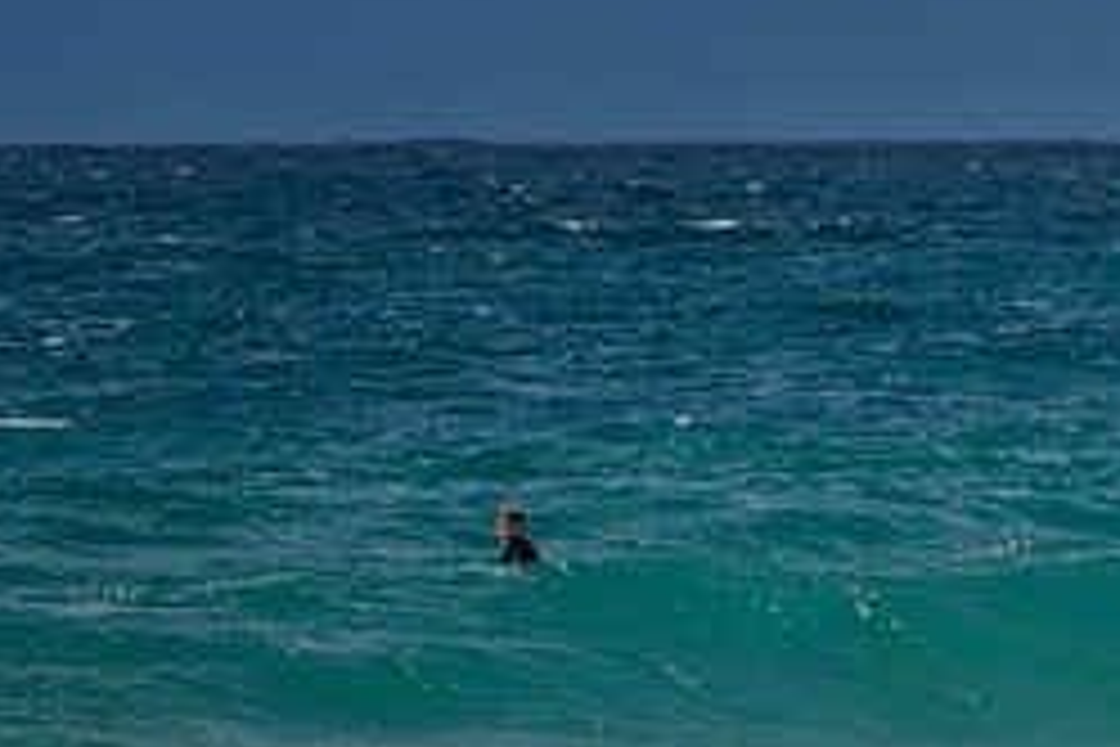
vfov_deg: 2.4
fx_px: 17794
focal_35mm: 572
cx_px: 1446
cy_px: 699
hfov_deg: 3.6
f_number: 5.6
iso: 80
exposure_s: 1/2000
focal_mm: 200
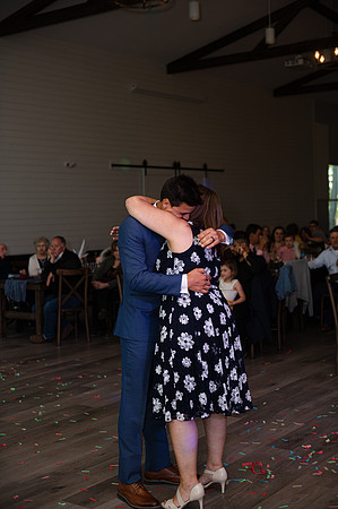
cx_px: 169
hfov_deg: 25.9
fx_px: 734
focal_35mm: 52
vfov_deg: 38.2
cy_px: 254
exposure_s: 1/200
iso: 250
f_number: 2.8
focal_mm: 52
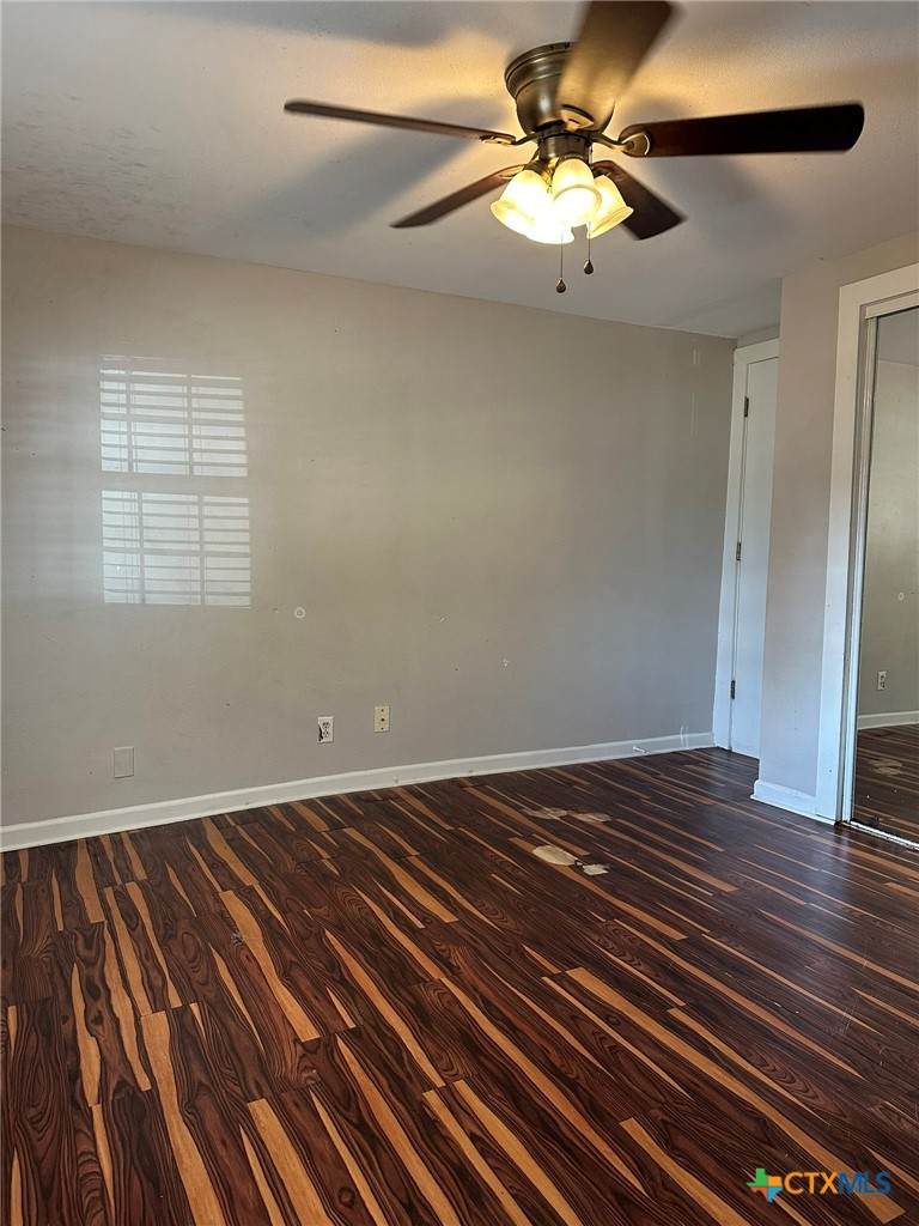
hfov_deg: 56.8
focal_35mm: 24
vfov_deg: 71.6
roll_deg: -1.3
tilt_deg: -4.6
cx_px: 460
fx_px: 850
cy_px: 613
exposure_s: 1/60
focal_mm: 6.86
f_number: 1.78
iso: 250
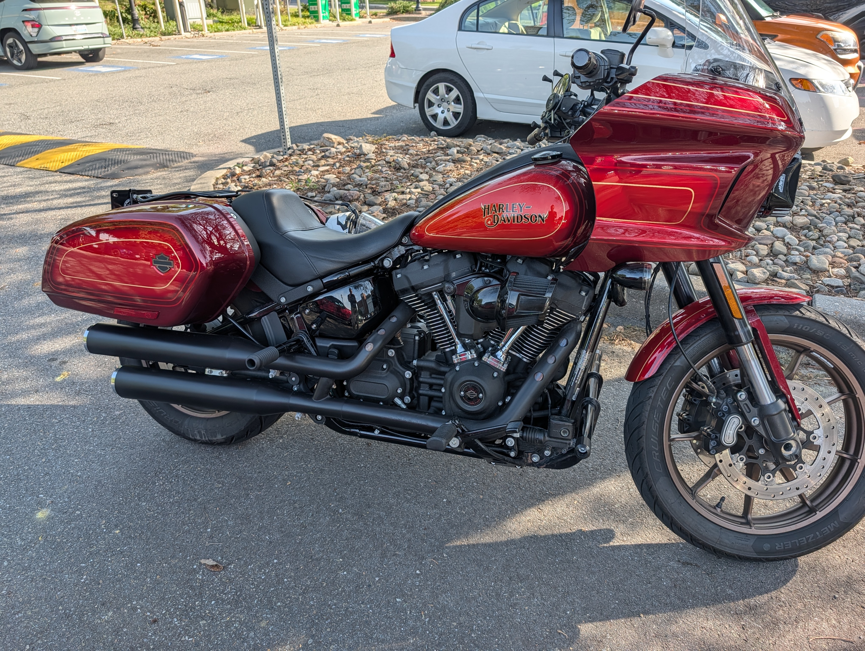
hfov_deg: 71.5
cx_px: 432
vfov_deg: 56.9
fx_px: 601
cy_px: 326
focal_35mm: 24
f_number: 1.68
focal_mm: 6.9
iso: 19
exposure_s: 1/225
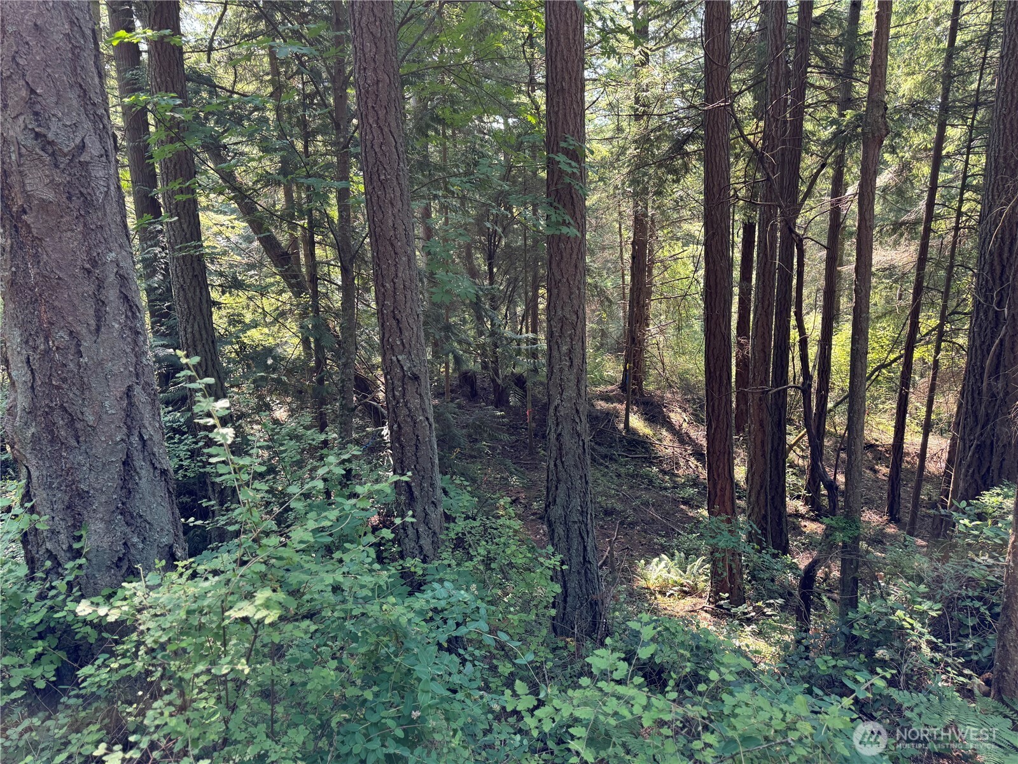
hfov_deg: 71.6
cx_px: 509
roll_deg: +2.8
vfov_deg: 56.8
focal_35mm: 24
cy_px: 382
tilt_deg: -13.6
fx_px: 706
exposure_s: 1/121
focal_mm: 6.76
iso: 125
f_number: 1.78
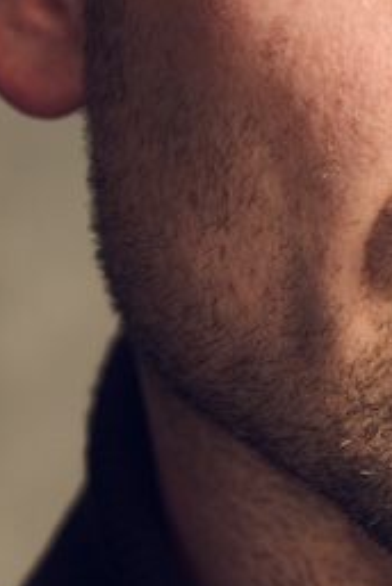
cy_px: 524
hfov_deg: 4.3
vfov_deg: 6.5
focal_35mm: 317
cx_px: 269
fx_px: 5163
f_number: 2.8
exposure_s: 1/125
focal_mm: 68
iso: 320
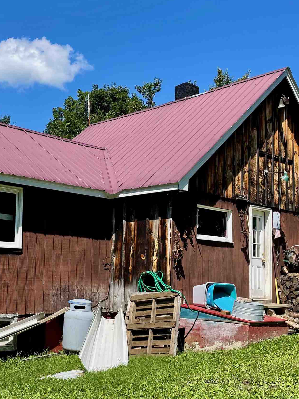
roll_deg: -1.8
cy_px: 239
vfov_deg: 39.5
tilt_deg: +6.0
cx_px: 75
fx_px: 553
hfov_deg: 29.8
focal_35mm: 48
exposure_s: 1/2681
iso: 32
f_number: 1.6
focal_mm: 4.2
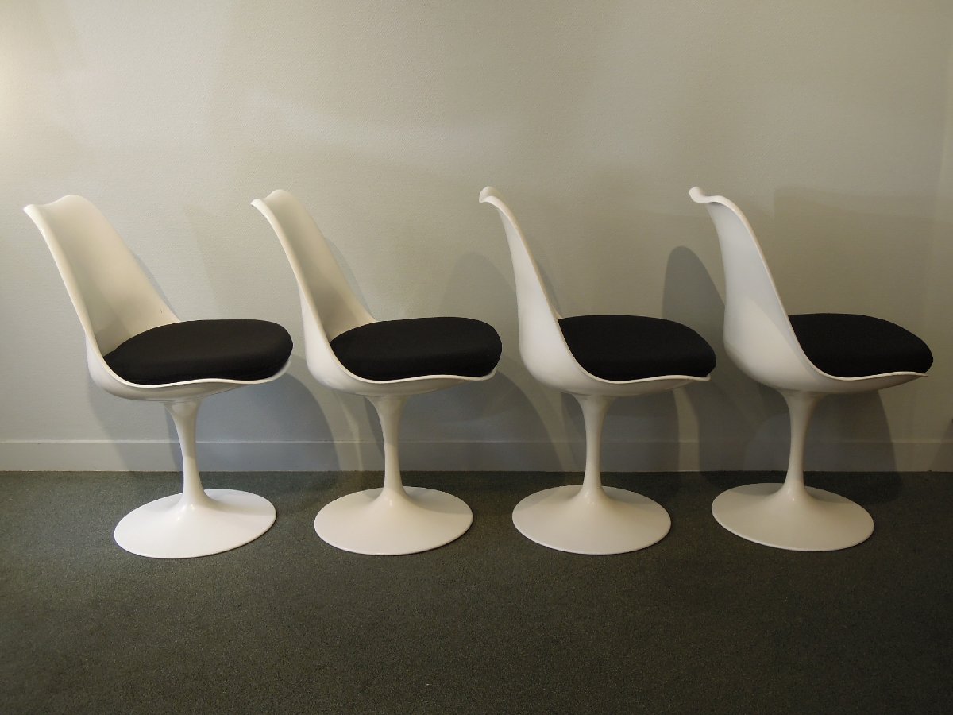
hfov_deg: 52.6
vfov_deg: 40.7
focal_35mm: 35
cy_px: 358
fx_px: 964
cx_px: 476
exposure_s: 1/50
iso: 160
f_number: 3.2
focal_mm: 6.3
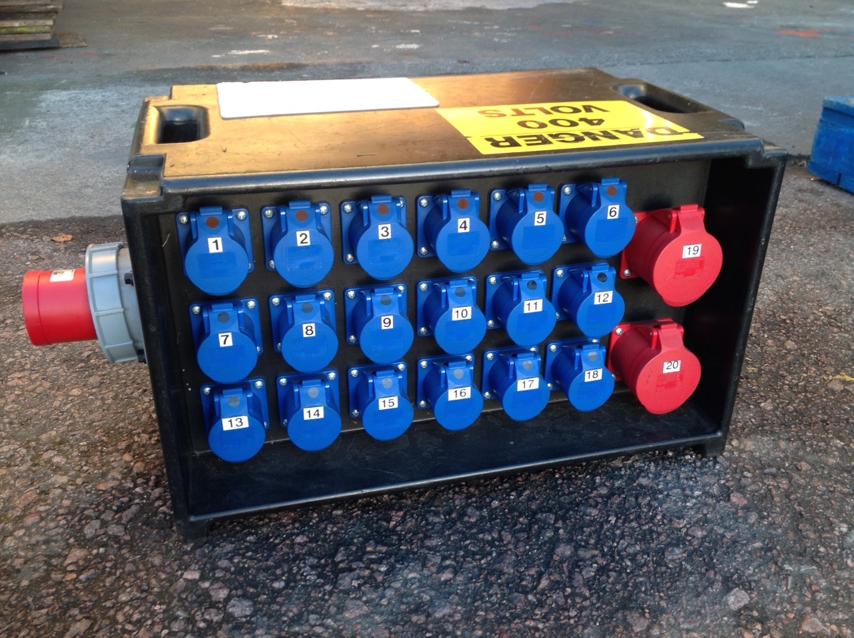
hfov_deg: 52.7
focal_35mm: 35
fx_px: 862
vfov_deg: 40.6
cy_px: 319
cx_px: 427
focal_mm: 4.28
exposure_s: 1/30
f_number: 2.4
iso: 50
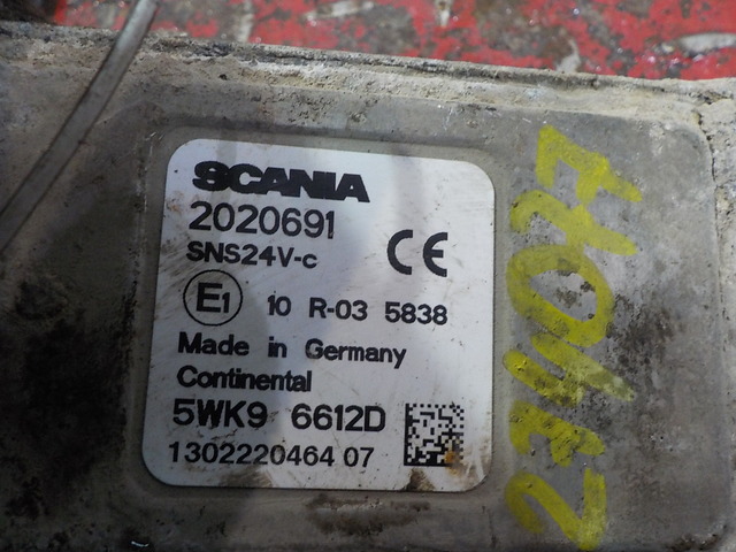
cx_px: 368
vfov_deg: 46.8
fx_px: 638
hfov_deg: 60.0
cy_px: 276
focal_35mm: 30
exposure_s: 1/30
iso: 320
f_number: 3.3
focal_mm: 4.1
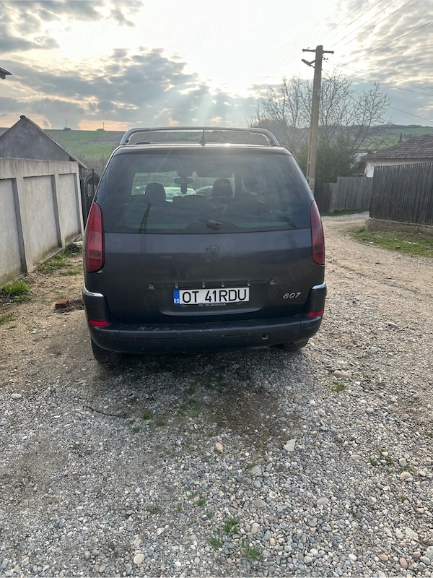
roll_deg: -1.9
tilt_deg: -12.9
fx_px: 400
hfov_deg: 56.8
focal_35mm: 24
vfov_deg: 71.6
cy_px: 289
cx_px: 216
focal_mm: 6.86
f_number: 1.78
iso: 80
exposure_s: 1/1171
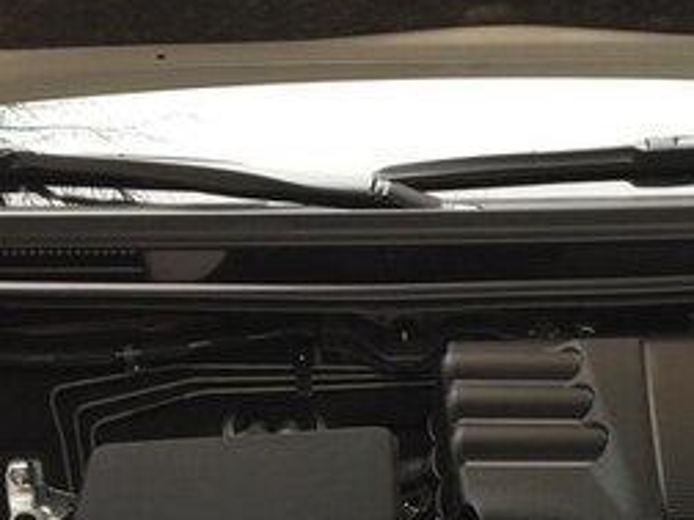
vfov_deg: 18.7
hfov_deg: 25.0
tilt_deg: -23.4
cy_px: 563
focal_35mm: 76
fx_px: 1524
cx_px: 600
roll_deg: +1.3
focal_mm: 4.15
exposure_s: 1/50
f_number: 2.2
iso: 25
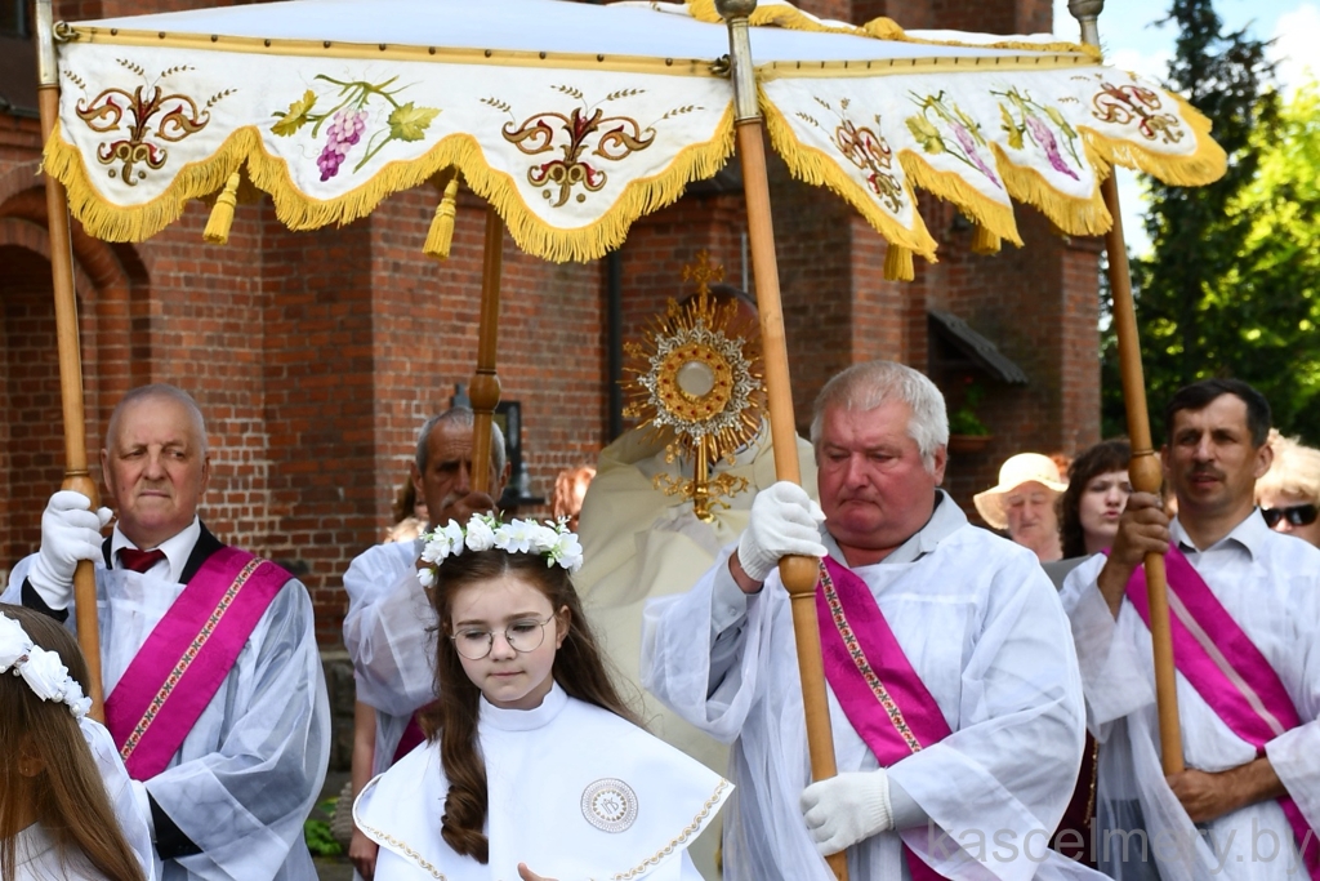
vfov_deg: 21.6
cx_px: 660
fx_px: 2310
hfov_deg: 31.9
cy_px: 440
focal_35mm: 63
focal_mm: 42
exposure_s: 1/250
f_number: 8
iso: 200
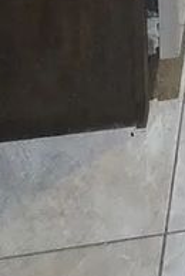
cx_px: 421
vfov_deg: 12.6
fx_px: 730
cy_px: -484
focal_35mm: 95
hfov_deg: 12.1
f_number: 2.2
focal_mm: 1.7
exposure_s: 1/60
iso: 400
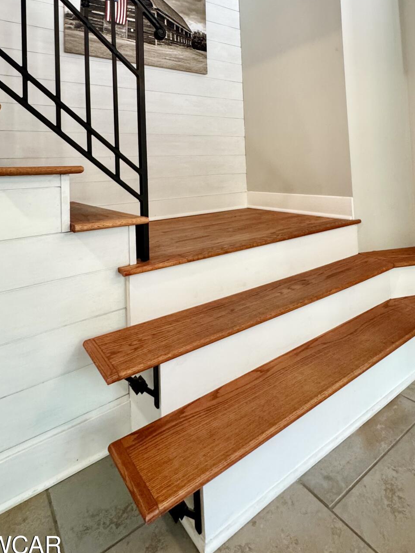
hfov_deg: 60.9
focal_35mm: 22
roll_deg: +3.0
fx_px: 352
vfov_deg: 72.1
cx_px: 233
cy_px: 151
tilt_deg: +0.8
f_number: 2.2
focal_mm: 2.22
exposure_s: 1/60
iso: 250
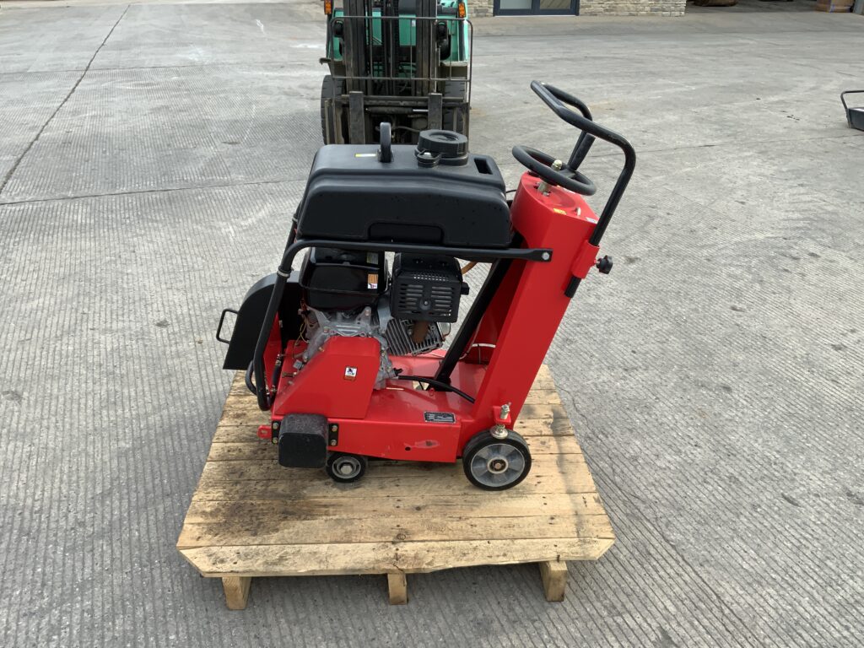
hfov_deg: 61.7
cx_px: 432
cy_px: 324
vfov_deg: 48.2
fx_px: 724
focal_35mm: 29
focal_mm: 3
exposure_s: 1/253
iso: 16
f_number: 1.8
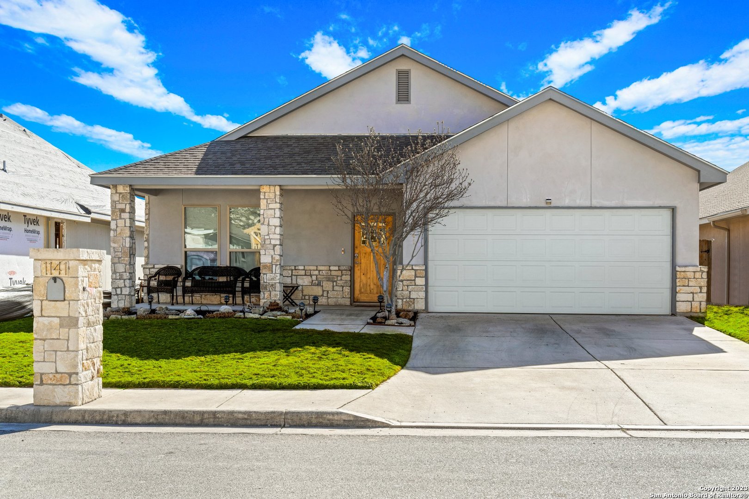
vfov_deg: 33.4
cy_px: 250
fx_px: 832
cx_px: 374
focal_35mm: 40
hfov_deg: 48.5
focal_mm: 40
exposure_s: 1/200
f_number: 8
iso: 100
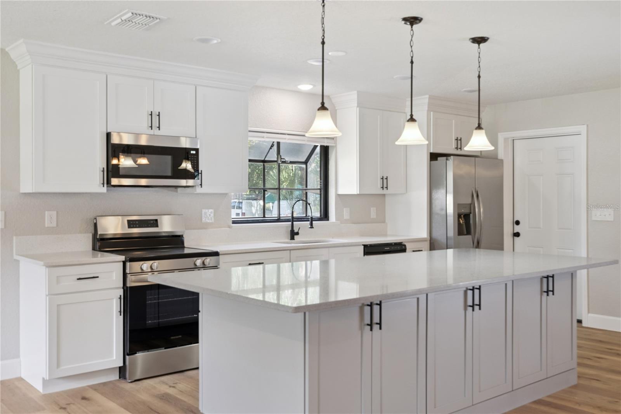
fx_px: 604
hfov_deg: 54.4
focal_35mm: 35
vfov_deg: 37.9
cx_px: 310
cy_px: 207
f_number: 9
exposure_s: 1/50
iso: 800
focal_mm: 35
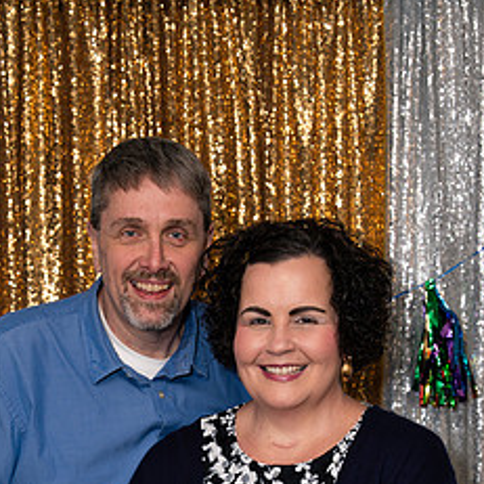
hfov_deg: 20.2
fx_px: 1360
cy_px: 467
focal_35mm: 86
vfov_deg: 19.7
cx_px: 220
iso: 400
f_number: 5
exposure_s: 1/250
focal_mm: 52
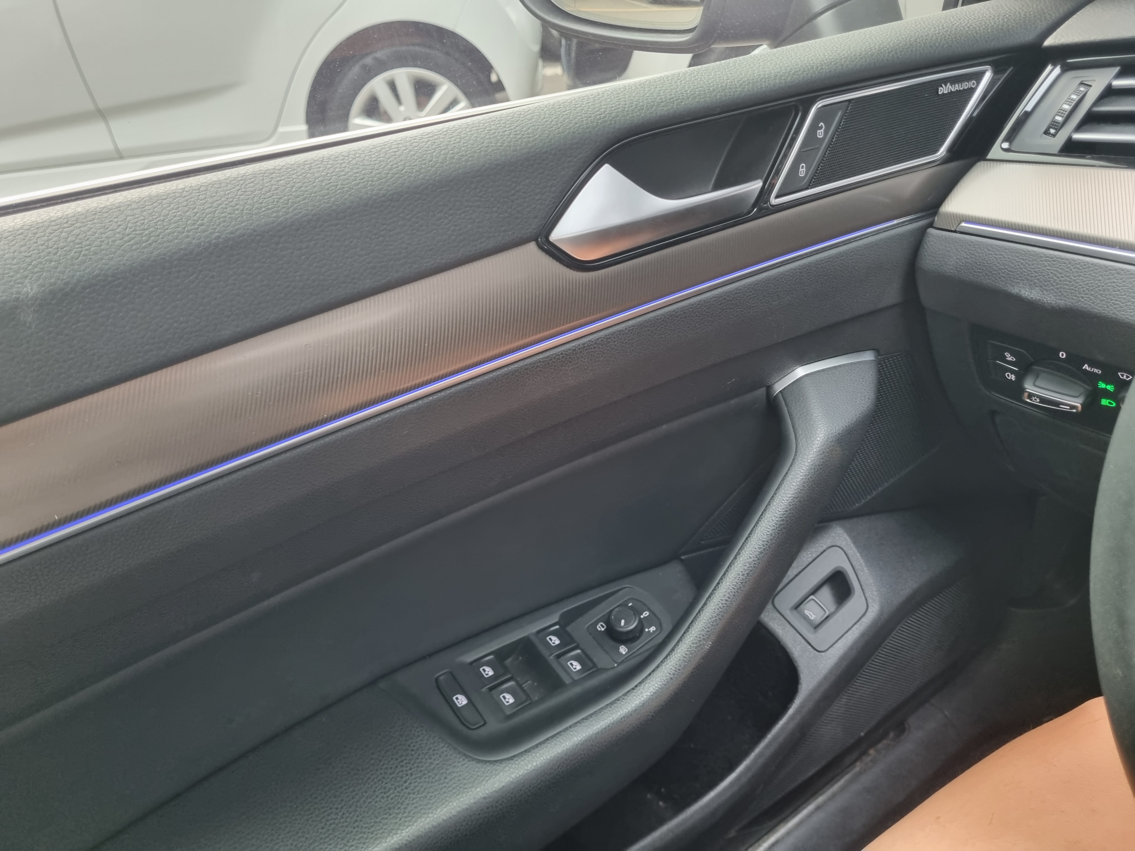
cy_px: 426
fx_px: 852
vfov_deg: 53.1
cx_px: 568
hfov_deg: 67.3
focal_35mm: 26
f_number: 1.8
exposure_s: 1/40
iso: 250
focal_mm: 5.4
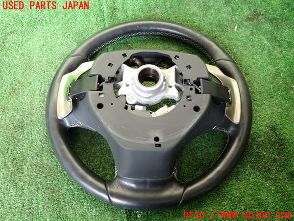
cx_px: 147
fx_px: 255
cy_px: 110
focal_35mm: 30
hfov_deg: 60.0
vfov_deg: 46.8
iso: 200
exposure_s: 1/50
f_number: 2.3
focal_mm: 5.4
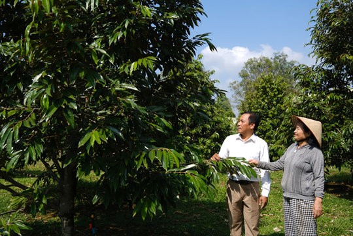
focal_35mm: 32
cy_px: 118
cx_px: 176
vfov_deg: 41.1
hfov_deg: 58.7
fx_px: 314
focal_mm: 21.2
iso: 125
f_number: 4
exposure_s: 1/1000
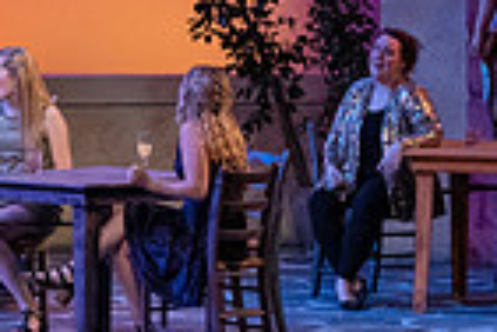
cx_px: -197
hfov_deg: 5.9
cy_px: -65
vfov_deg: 3.9
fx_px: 4818
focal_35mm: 349
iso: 3200
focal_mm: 85
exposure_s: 1/400
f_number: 3.2
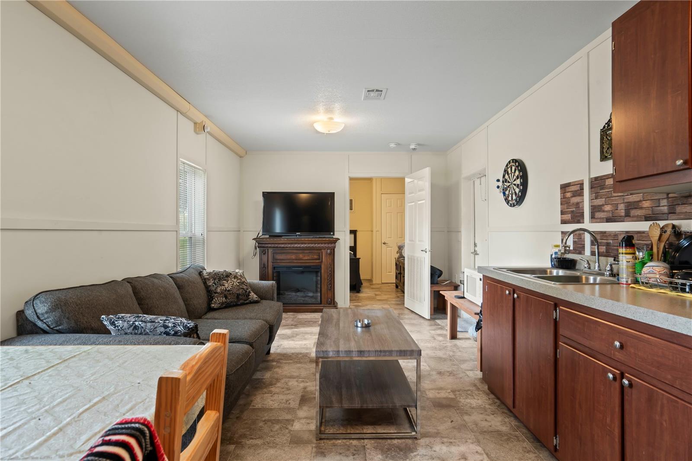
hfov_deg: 86.9
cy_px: 230
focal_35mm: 19
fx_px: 365
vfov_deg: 64.5
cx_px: 346
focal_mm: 19
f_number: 11
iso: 100
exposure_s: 1.6
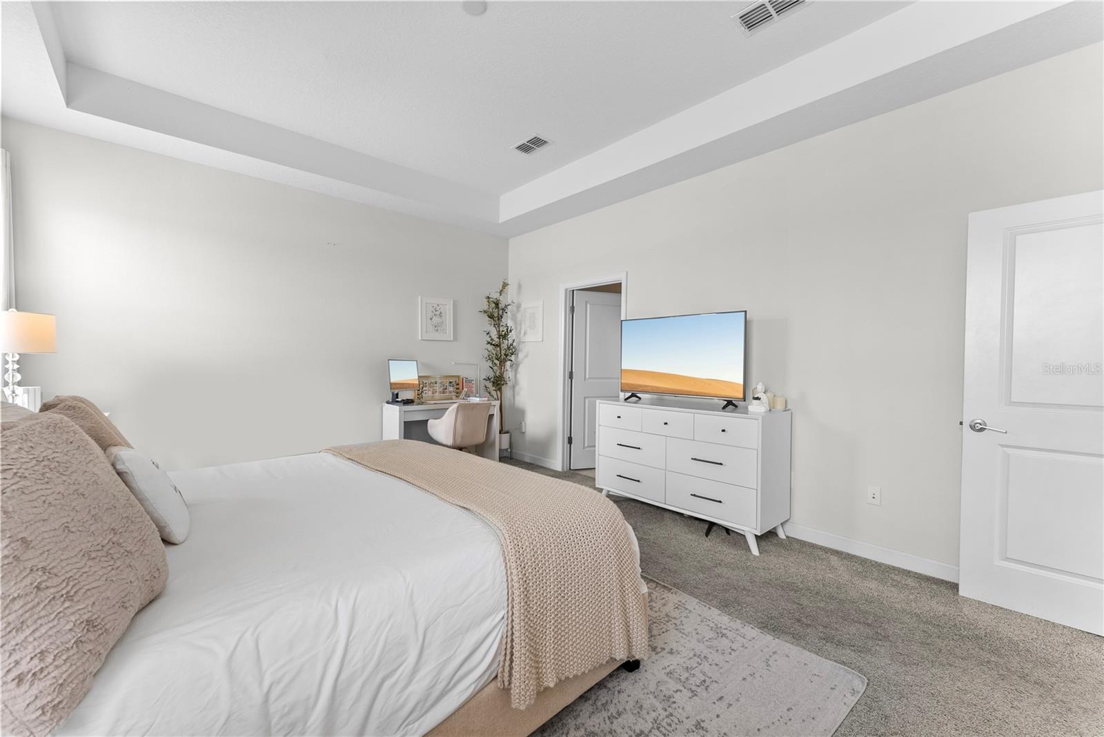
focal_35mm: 14
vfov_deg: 81.3
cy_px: 368
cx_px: 552
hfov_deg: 104.2
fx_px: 429
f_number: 9
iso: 250
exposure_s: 1/4
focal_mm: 14
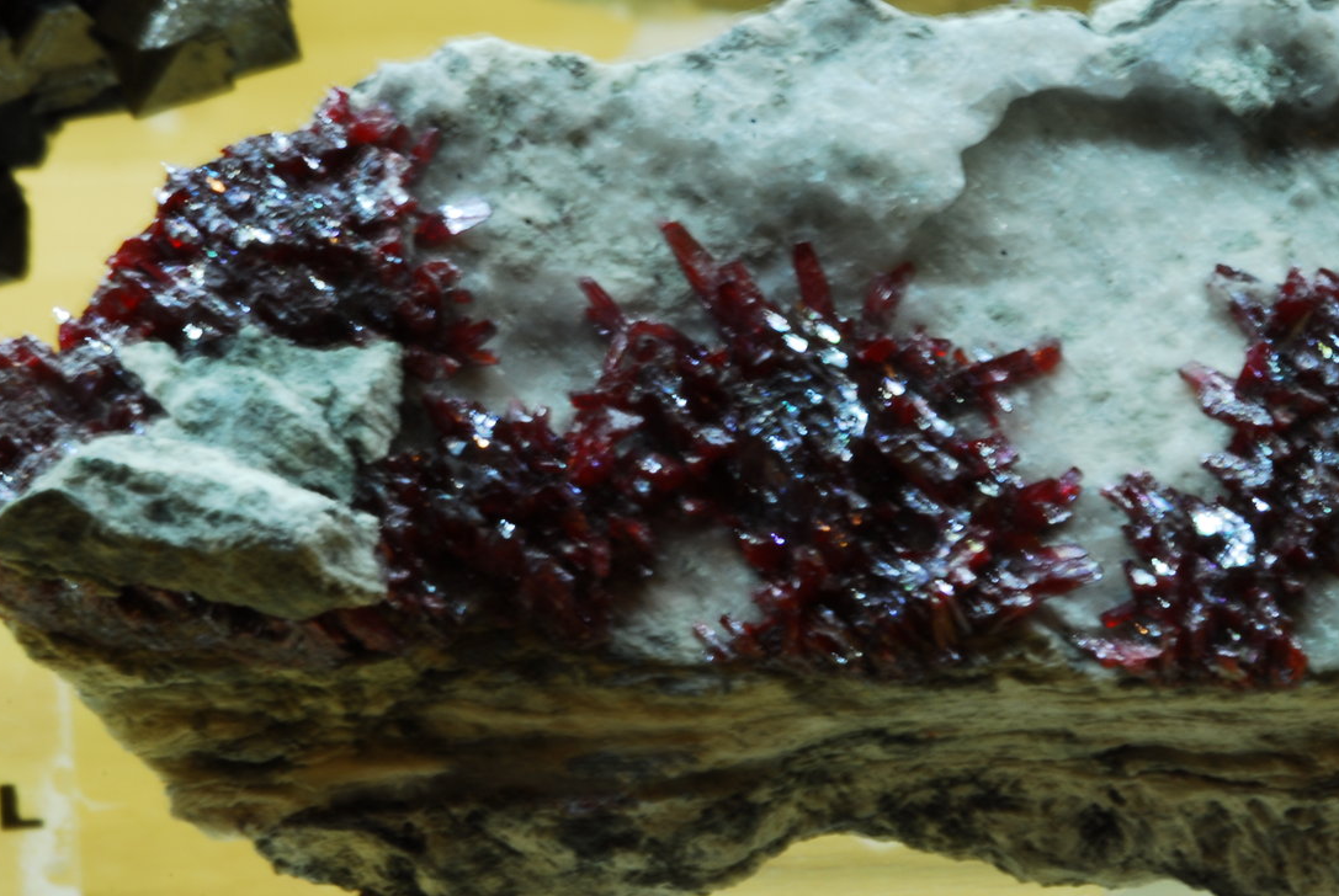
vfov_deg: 5.9
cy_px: 344
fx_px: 8631
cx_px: 850
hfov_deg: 8.9
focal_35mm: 232
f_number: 40
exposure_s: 1.8
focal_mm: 105
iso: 100
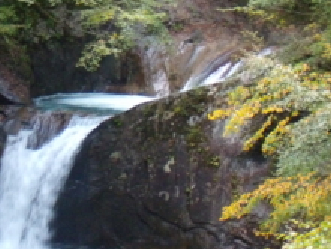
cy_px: 136
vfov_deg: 15.6
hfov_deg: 20.6
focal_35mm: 95
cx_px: 108
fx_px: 909
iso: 400
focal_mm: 7.5
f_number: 3.7
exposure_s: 1/30
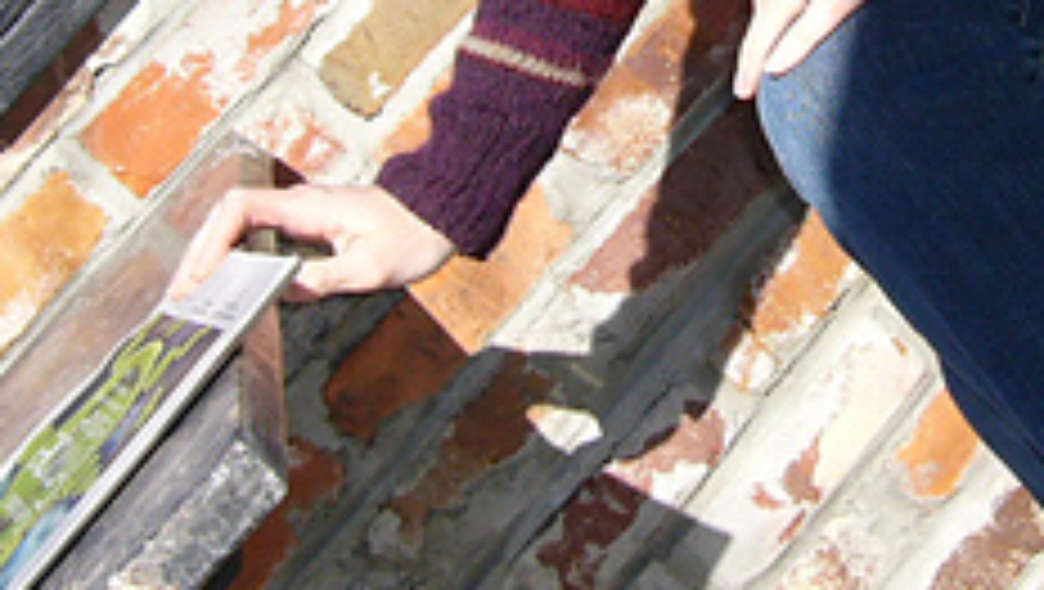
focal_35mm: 105
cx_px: 675
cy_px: -225
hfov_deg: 20.3
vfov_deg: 11.2
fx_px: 2909
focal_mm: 5.8
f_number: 5.6
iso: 80
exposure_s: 1/250
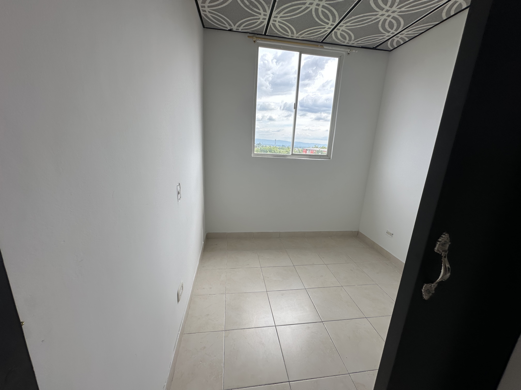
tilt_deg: -12.8
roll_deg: -2.7
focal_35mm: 14
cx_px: 260
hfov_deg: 102.1
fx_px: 211
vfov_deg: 85.7
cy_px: 195
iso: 40
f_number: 2.2
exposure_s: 1/278
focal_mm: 2.22
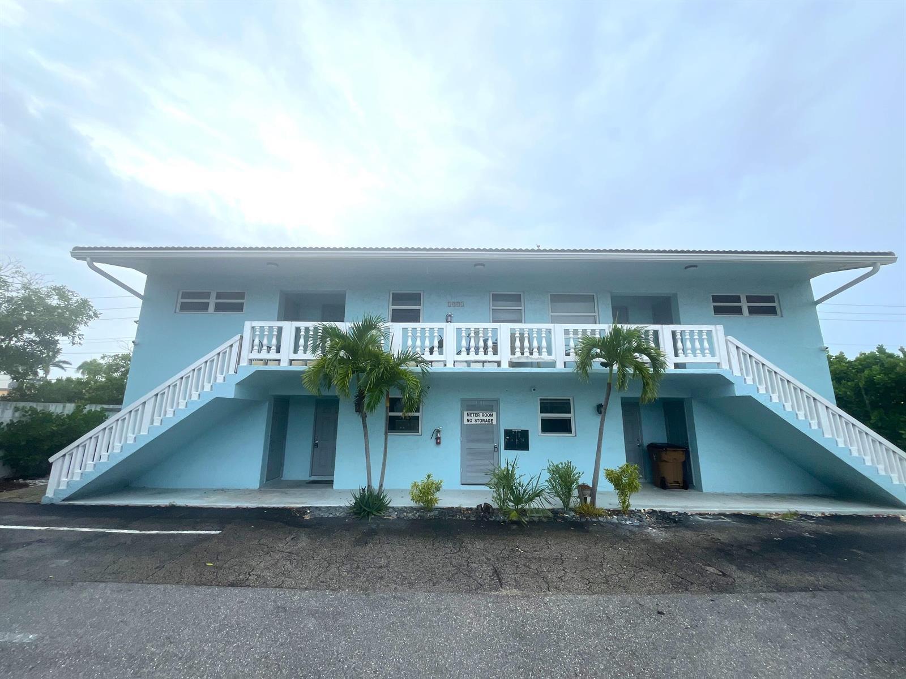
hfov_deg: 106.2
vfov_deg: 89.9
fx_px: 340
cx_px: 453
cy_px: 340
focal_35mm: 13
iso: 32
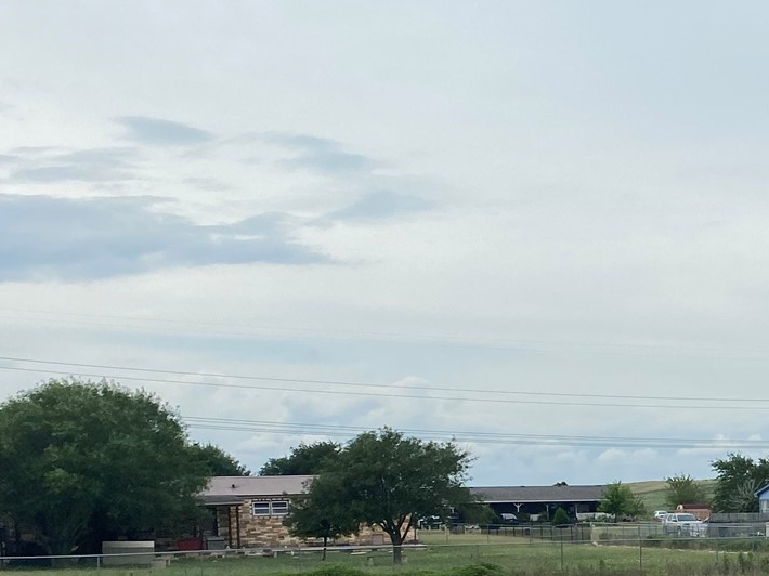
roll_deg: +0.9
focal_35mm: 75
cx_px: 978
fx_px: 1666
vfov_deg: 19.0
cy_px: 606
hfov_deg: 23.3
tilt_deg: -1.6
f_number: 1.8
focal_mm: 4.25
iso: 32
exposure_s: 1/3731
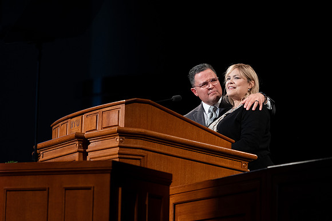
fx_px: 1440
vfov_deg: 8.8
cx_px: 159
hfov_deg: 13.2
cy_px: 109
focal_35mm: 156
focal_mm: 125
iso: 1250
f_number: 2.8
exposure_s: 1/250
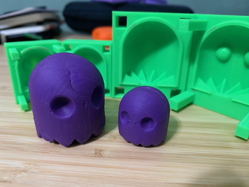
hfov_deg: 67.3
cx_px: 124
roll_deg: -1.2
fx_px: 187
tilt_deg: -21.3
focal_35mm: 26
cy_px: 94
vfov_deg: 53.1
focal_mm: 4.25
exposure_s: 1/30
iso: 640
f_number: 1.8
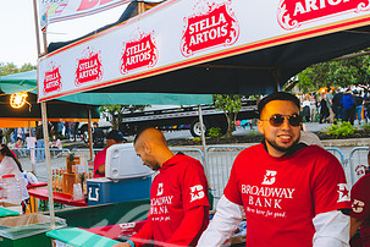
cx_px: 84
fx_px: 473
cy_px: 135
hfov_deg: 41.3
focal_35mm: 46
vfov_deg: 29.2
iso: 200
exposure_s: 1/160
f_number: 3.5
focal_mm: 24
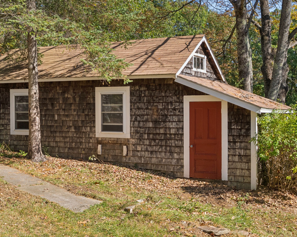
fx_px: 482
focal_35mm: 55
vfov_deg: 27.7
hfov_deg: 34.2
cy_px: 111
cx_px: 132
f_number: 7.1
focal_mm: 33.5
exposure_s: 1/500
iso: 320
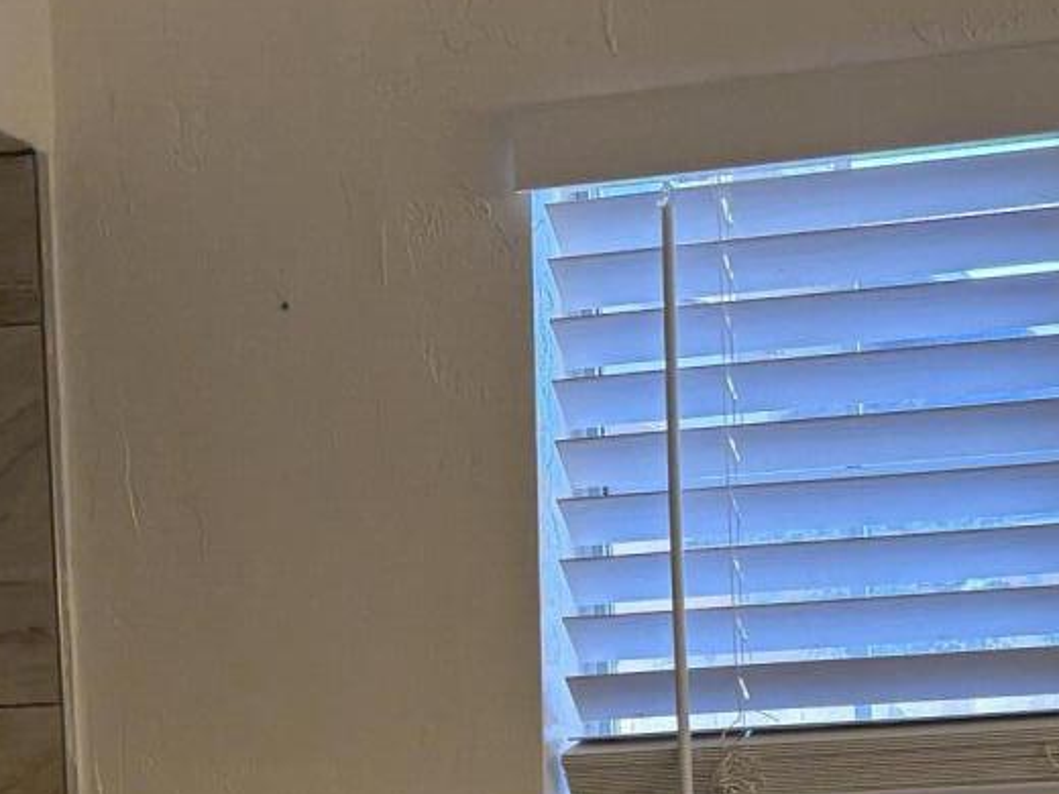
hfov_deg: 19.6
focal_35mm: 100
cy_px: 1046
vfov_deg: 14.2
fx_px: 3059
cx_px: 717
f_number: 1.6
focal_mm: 5.96
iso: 80
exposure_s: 1/120
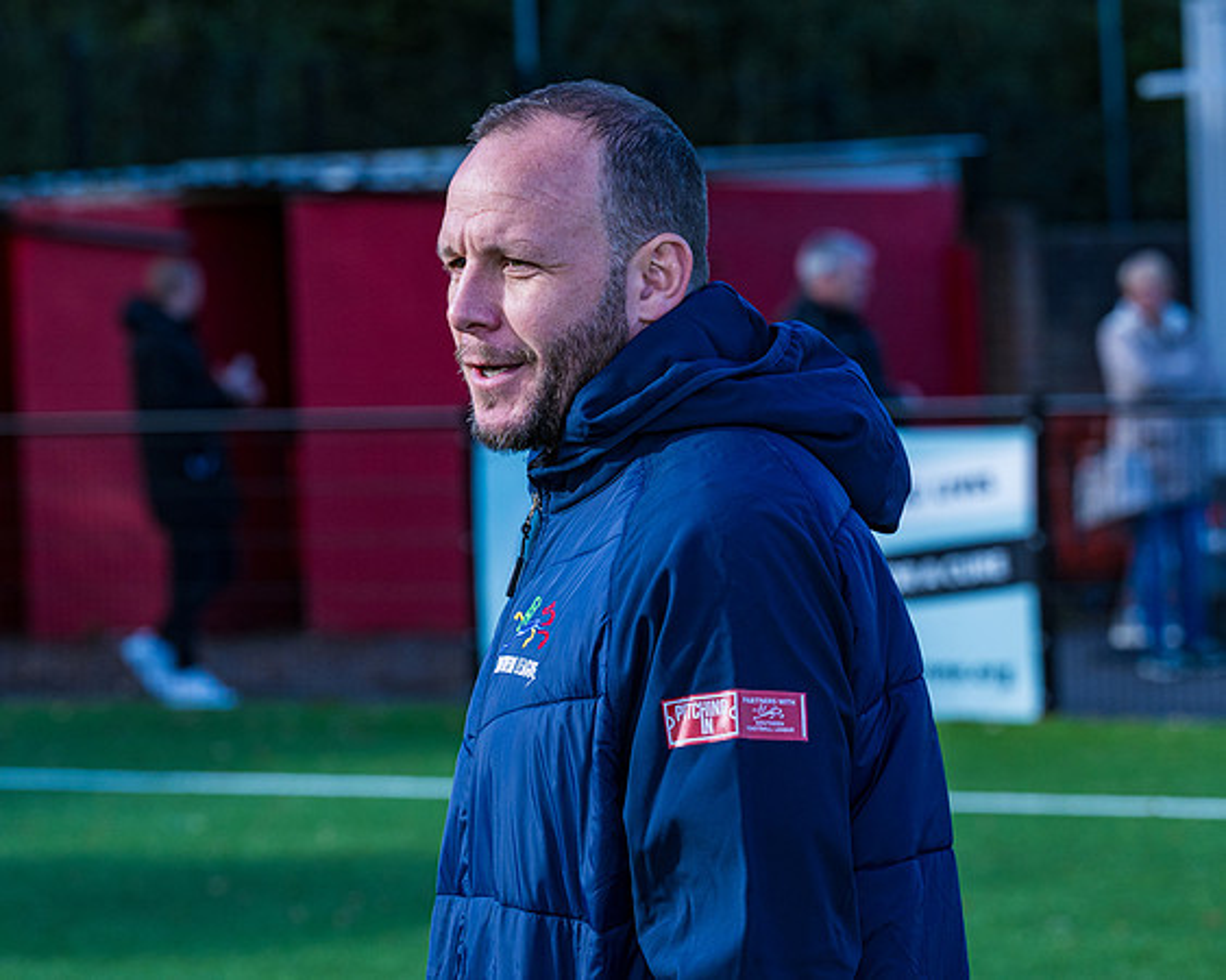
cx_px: 752
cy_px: 479
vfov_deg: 8.9
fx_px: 6265
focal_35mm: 173
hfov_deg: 11.2
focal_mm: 100
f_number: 5
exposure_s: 1/640
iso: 200
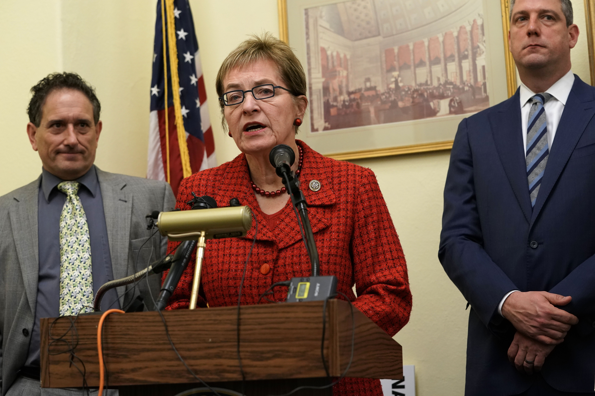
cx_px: 298
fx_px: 1157
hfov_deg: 28.8
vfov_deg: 19.5
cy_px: 198
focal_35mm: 70
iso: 3200
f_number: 4.5
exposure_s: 1/320
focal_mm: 70
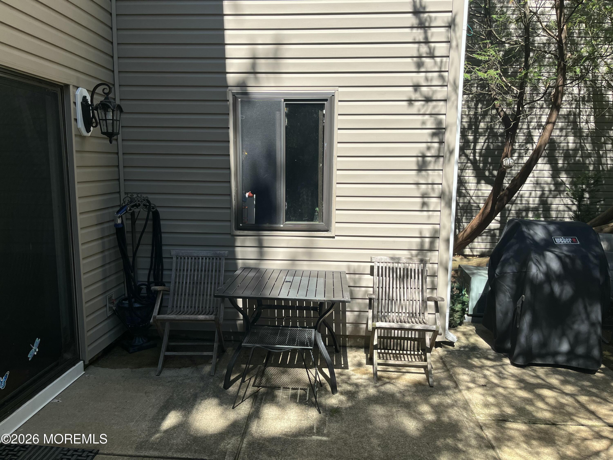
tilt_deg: -3.4
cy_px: 230
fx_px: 460
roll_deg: +0.6
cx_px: 306
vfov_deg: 53.1
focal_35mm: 26
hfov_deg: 67.3
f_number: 1.6
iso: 50
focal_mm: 5.1
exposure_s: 1/1441
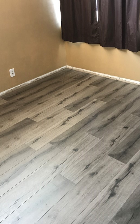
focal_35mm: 37
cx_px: 73
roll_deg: +4.7
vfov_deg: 52.7
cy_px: 103
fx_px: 226
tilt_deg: -27.2
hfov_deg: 34.4
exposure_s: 1/15
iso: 64
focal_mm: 3.99
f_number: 1.8
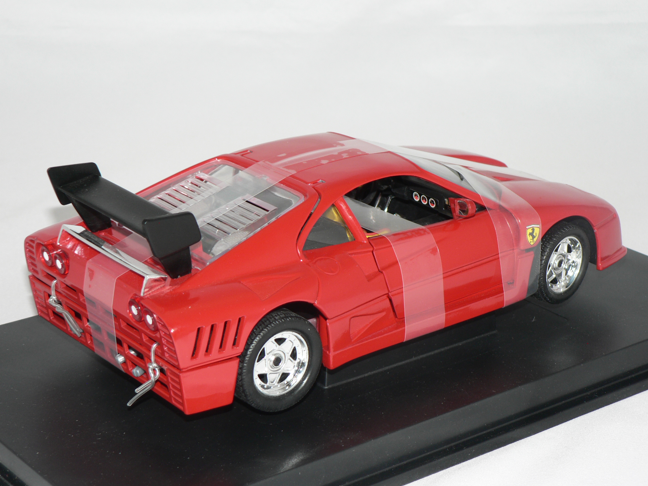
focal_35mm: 85
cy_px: 241
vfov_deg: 17.4
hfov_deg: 23.0
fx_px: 1591
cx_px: 323
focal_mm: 14
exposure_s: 1/60
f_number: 3.2
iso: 80
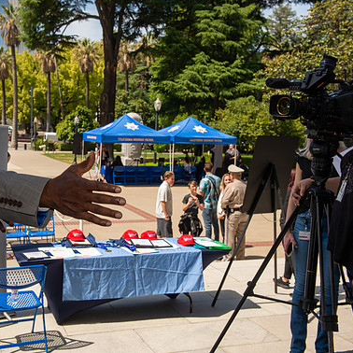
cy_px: 173
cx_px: 137
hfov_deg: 35.9
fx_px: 542
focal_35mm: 47
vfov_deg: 36.1
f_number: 8
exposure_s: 1/200
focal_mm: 36
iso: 100
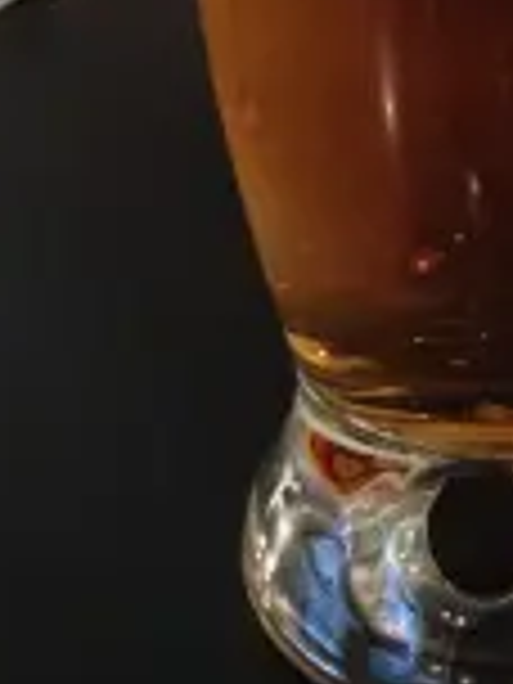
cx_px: 540
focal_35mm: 87
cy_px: 27
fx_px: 1719
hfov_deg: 16.5
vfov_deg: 21.8
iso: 500
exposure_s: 1/15
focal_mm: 4.12
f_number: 2.4
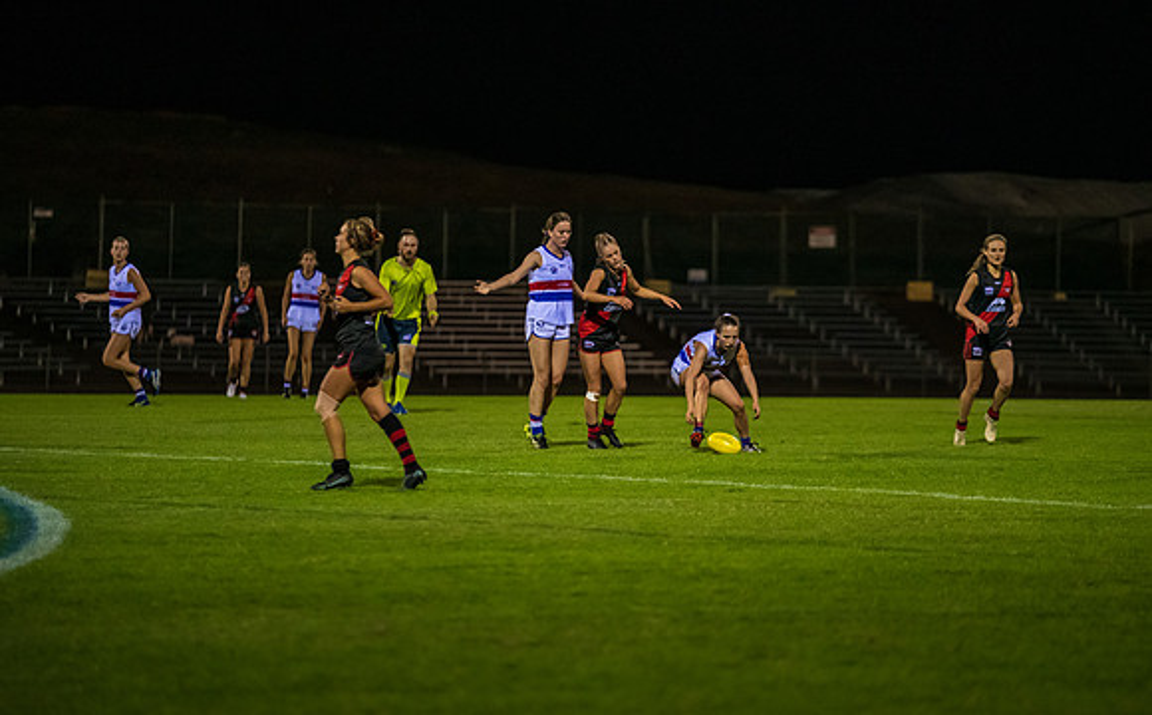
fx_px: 7119
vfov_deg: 5.8
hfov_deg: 9.3
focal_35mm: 227
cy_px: 368
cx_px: 607
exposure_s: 1/800
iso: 3200
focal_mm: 200
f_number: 2.8
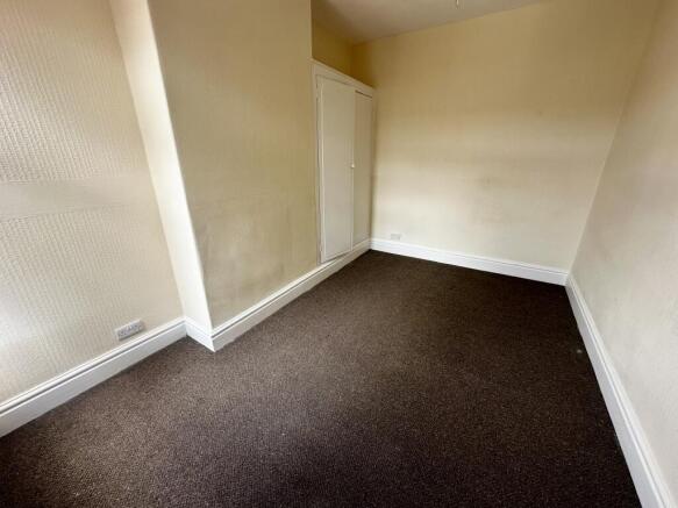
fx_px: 274
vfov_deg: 85.7
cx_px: 339
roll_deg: +0.2
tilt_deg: -20.0
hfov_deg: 102.1
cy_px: 254
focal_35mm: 14
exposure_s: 1/99
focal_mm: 2.22
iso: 80
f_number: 2.2
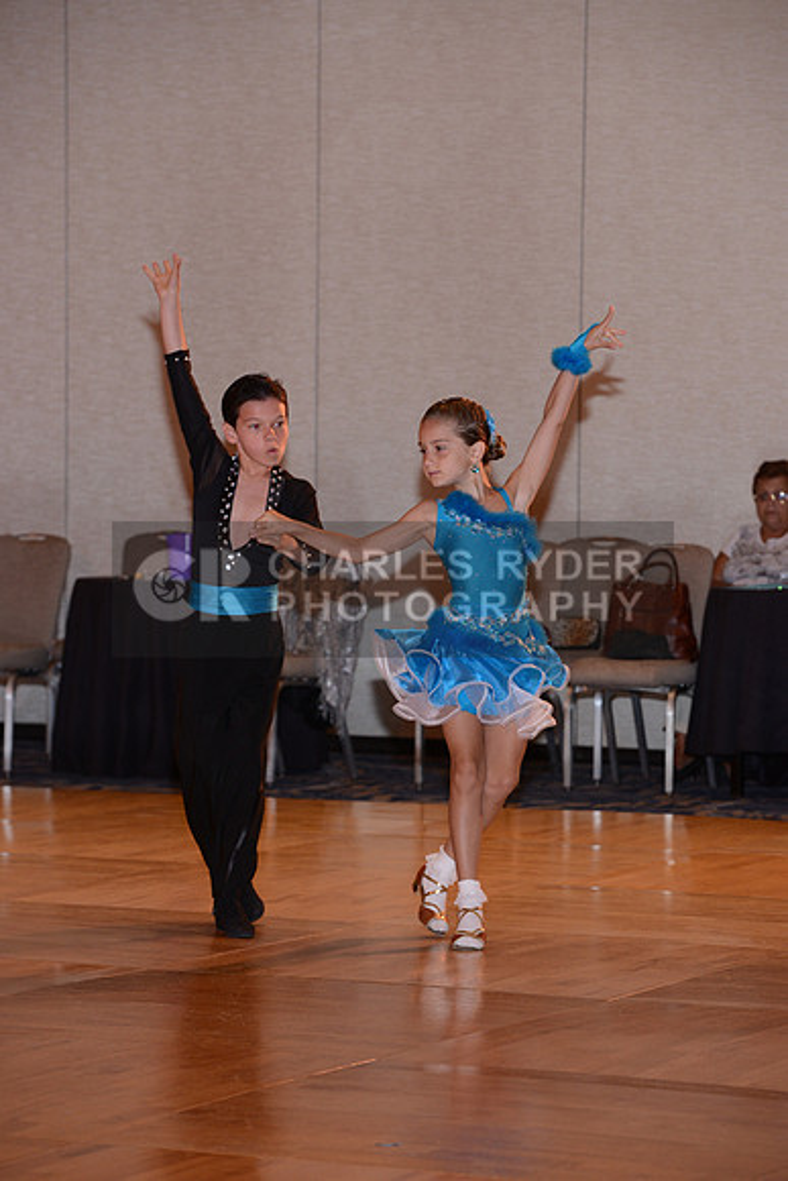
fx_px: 4430
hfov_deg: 10.2
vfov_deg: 15.2
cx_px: 394
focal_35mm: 135
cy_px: 590
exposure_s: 1/250
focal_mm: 135
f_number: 5.6
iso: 1000
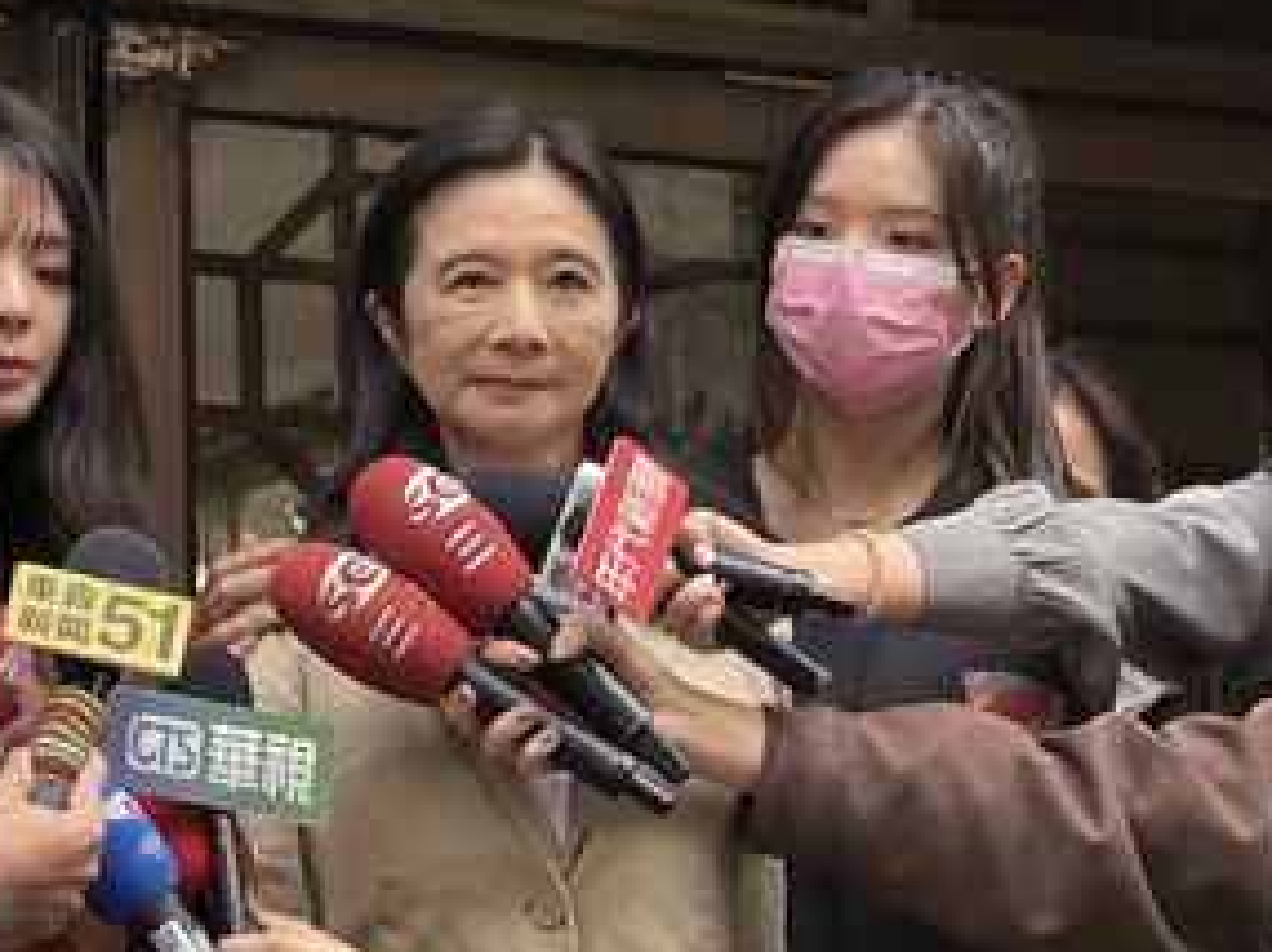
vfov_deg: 8.8
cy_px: 596
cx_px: 547
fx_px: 6168
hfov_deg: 11.8
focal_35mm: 168
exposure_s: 1/60
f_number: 2.8
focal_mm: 15.66
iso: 400
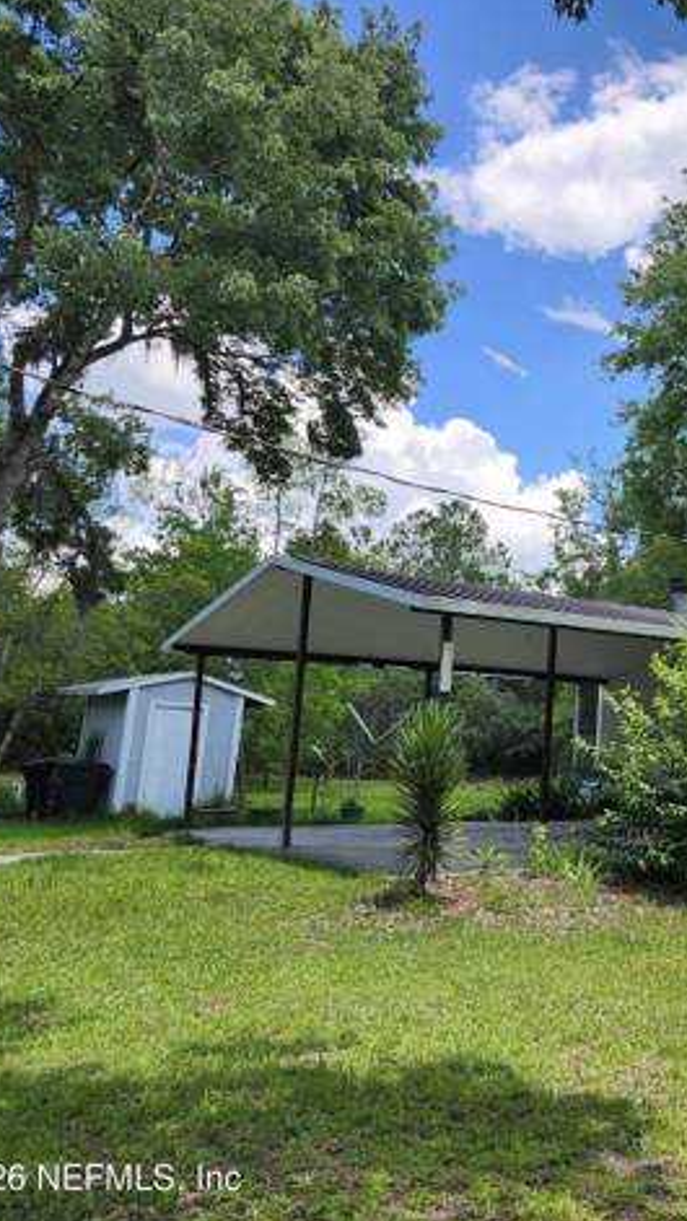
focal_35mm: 34
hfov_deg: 31.0
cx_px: 749
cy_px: 610
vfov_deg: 58.0
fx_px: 1101
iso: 25
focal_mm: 5.54
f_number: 1.8
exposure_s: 1/952
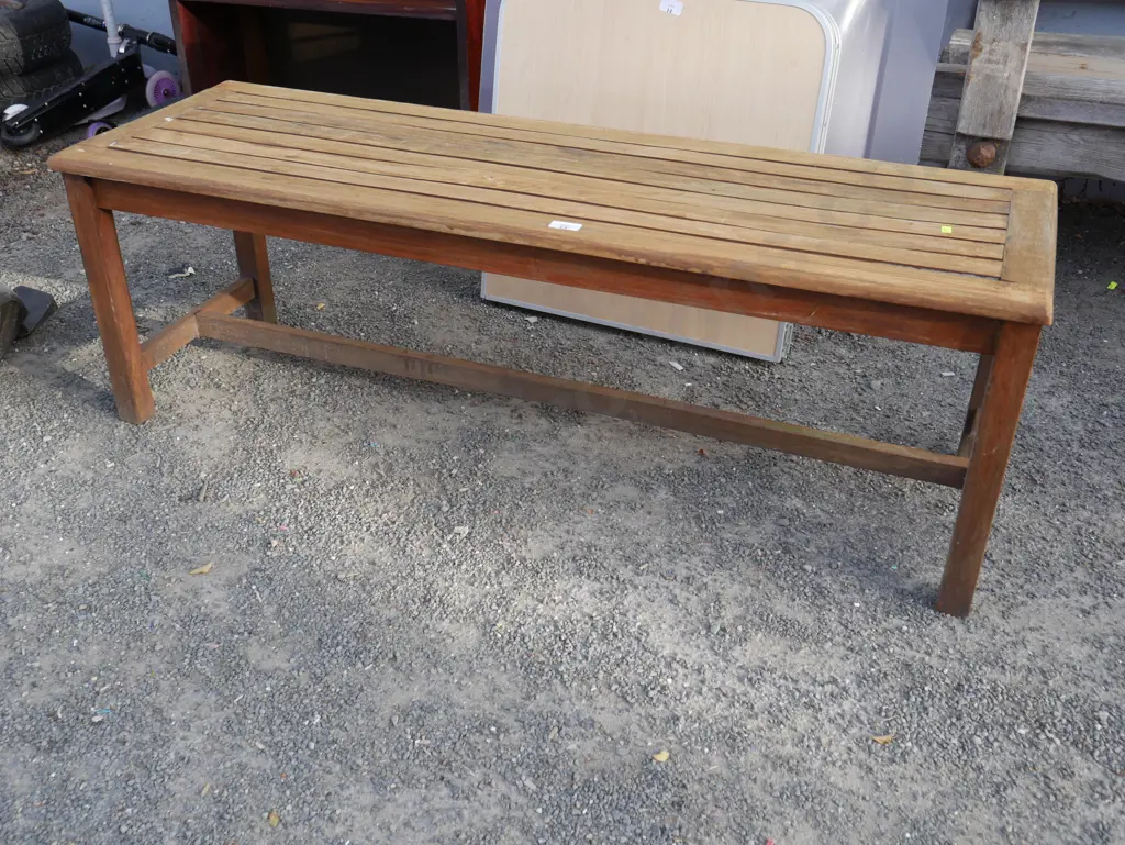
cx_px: 562
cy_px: 422
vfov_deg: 41.8
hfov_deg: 53.9
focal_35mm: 34
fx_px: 1105
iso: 200
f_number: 5
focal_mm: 17
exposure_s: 1/200
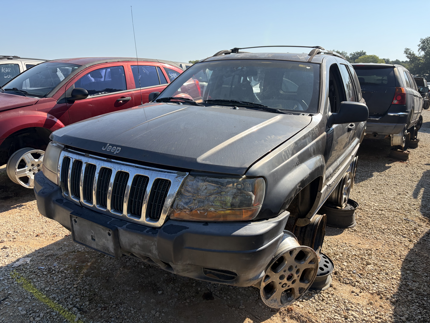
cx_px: 215
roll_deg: -1.3
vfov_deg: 53.1
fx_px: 323
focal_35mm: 26
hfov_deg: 67.3
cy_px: 162
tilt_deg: -14.7
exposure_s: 1/2865
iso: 64
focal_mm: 5.96
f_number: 1.6
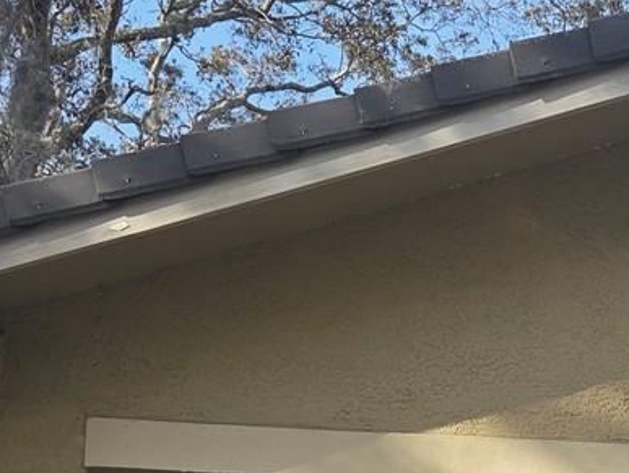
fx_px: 1728
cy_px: 787
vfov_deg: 14.2
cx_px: 688
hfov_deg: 19.8
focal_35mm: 95
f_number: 1.8
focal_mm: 5.4
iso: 80
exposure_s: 1/2060
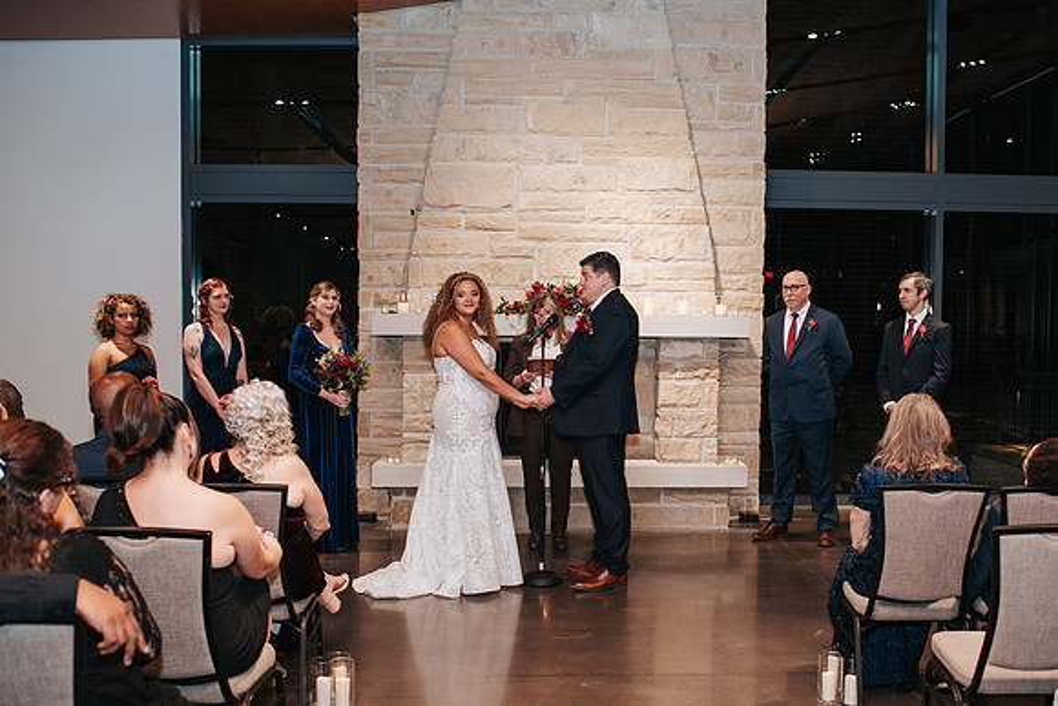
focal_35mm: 41
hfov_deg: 47.7
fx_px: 1194
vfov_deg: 32.9
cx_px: 592
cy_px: 403
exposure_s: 1/200
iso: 1000
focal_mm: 35
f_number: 2.8
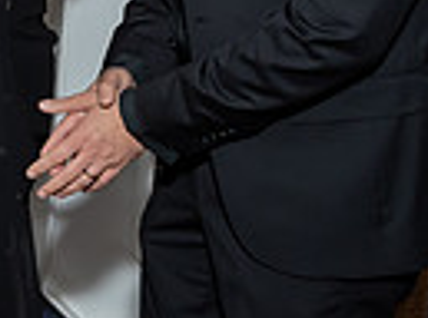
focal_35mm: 113
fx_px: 1393
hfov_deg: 14.3
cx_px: -456
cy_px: 6
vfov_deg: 12.9
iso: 400
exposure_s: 1/250
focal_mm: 17
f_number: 6.3
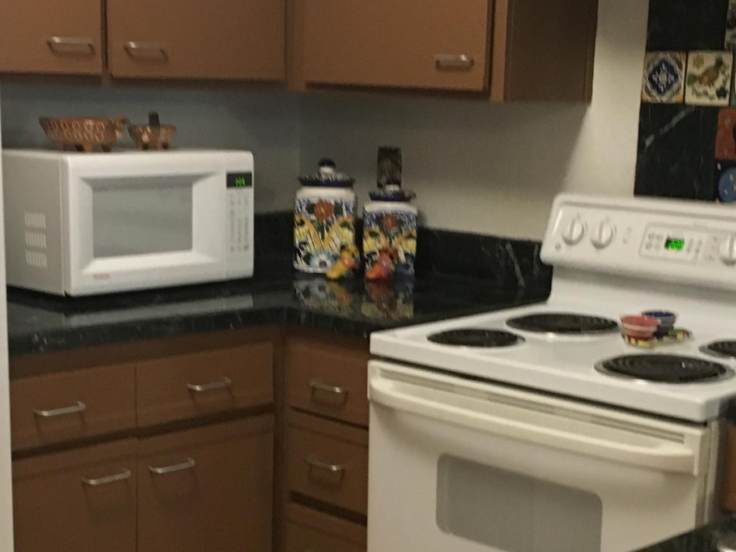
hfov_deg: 29.0
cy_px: 397
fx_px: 1424
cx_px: 392
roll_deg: -1.2
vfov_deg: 21.8
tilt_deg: -7.5
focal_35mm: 67
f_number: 2.2
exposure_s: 1/20
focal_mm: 4.15
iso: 200
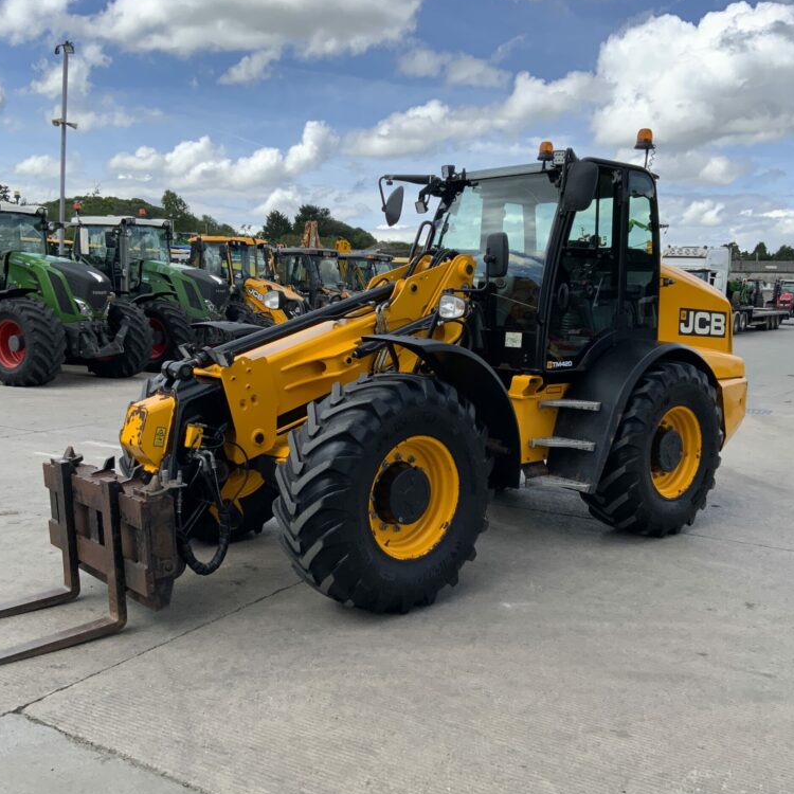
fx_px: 908
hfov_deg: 47.2
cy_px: 399
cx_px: 407
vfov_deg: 47.2
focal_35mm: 35
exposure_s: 1/1490
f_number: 1.8
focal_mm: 3
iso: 16
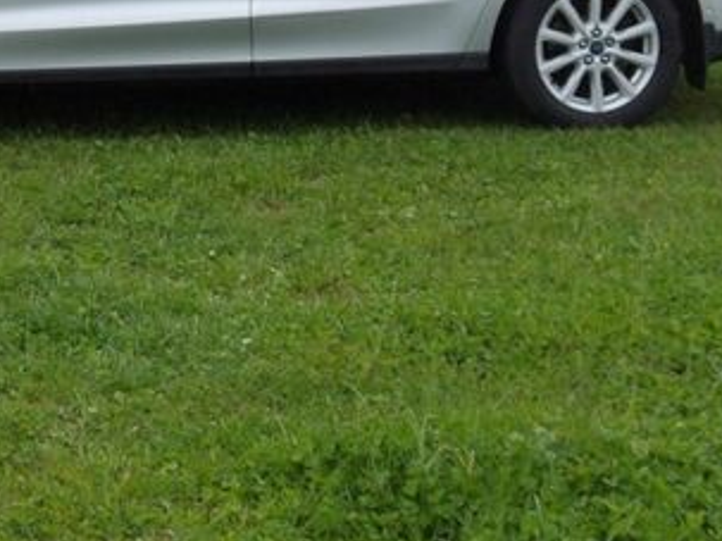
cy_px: 50
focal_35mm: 105
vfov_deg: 13.9
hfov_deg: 18.6
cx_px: 162
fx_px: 2189
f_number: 4.2
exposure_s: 1/361
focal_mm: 9.4
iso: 100
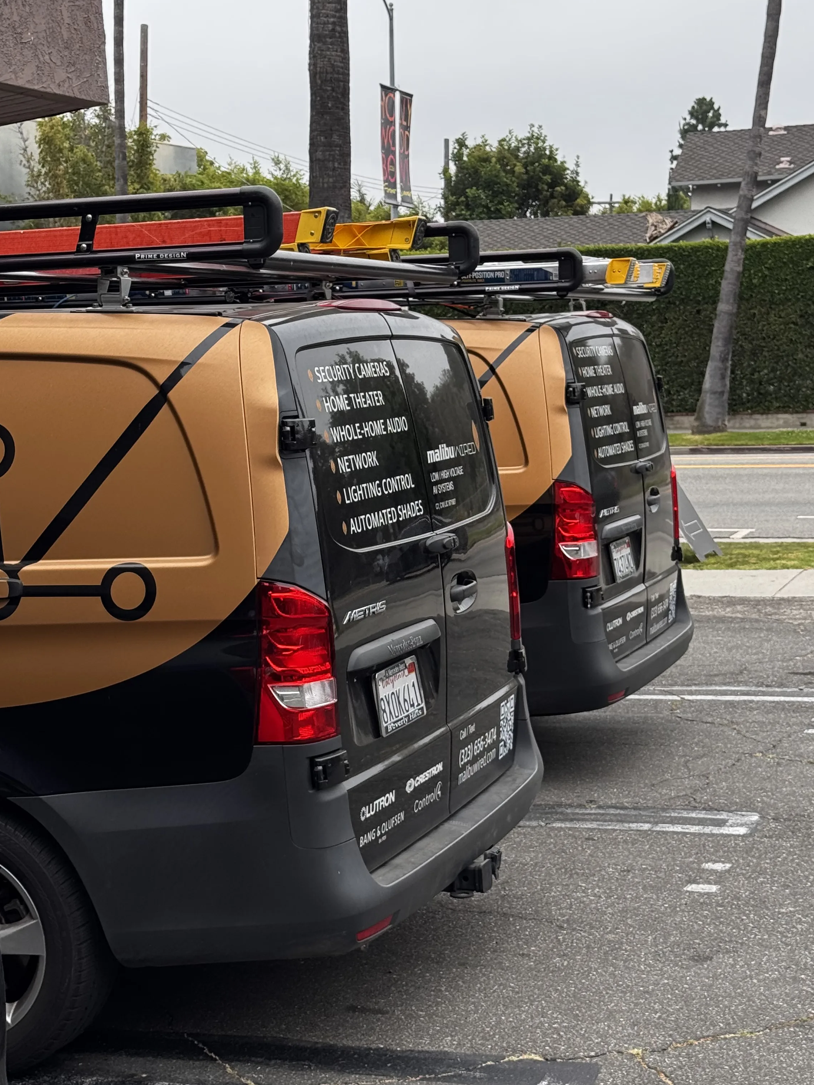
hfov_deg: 22.9
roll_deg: +3.5
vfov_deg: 30.3
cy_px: 554
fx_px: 2007
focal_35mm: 64
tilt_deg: -5.7
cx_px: 352
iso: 64
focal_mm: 6.76
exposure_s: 1/609
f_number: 1.78
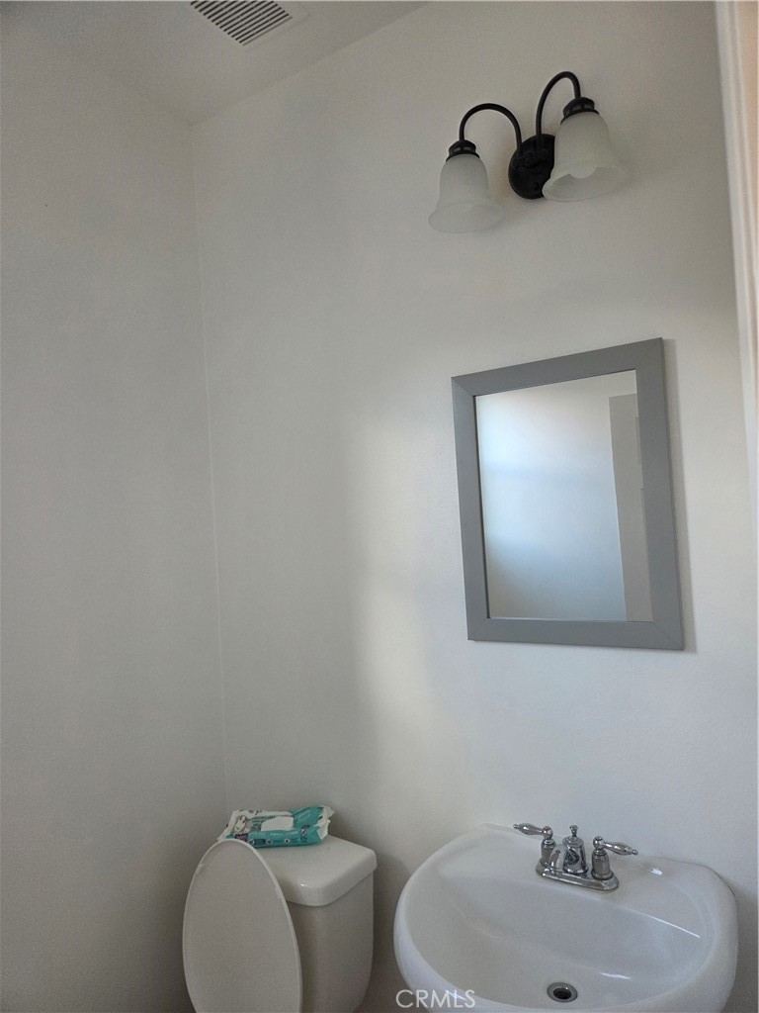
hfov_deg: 58.9
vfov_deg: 73.9
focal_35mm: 23
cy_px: 506
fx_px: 672
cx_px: 380
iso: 320
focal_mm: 5.4
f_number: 1.8
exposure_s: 1/120
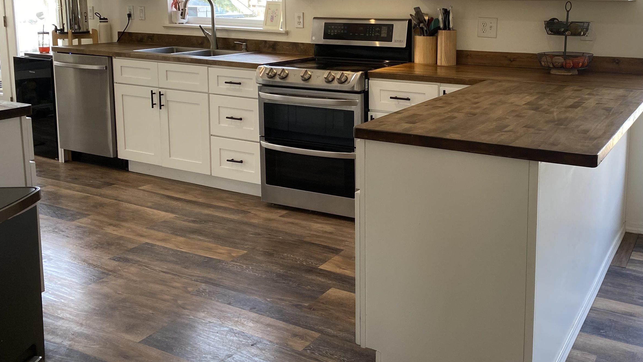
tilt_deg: -8.4
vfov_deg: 31.5
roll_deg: -1.0
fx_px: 631
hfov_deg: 53.4
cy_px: 97
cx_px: 405
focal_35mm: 37
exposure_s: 1/120
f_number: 1.8
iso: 80
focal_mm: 4.25
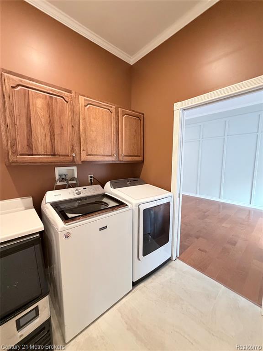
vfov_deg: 102.1
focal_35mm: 14
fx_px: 142
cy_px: 176
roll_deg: -0.8
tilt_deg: -5.9
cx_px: 132
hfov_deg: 85.7
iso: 400
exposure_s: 1/60
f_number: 2.2
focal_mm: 2.22
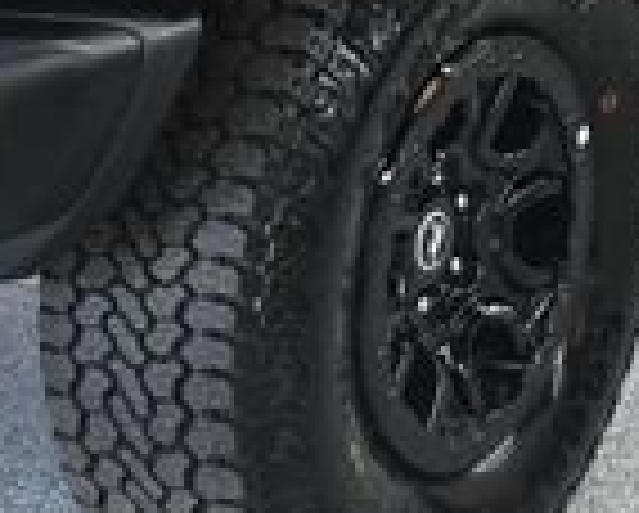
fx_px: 2879
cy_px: -261
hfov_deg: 12.6
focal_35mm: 152
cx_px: 162
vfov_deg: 9.9
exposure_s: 1/125
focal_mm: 24
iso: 2500
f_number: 3.8
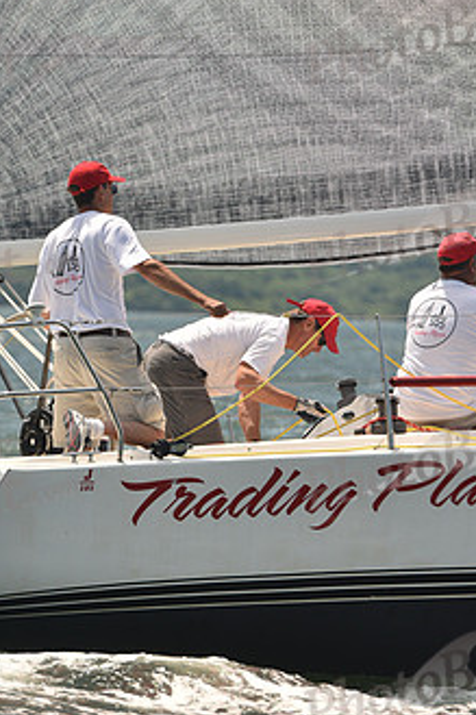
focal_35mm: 353
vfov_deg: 5.8
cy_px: 374
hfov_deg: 3.9
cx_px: 192
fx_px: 7008
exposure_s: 1/1250
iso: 320
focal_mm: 200
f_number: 5
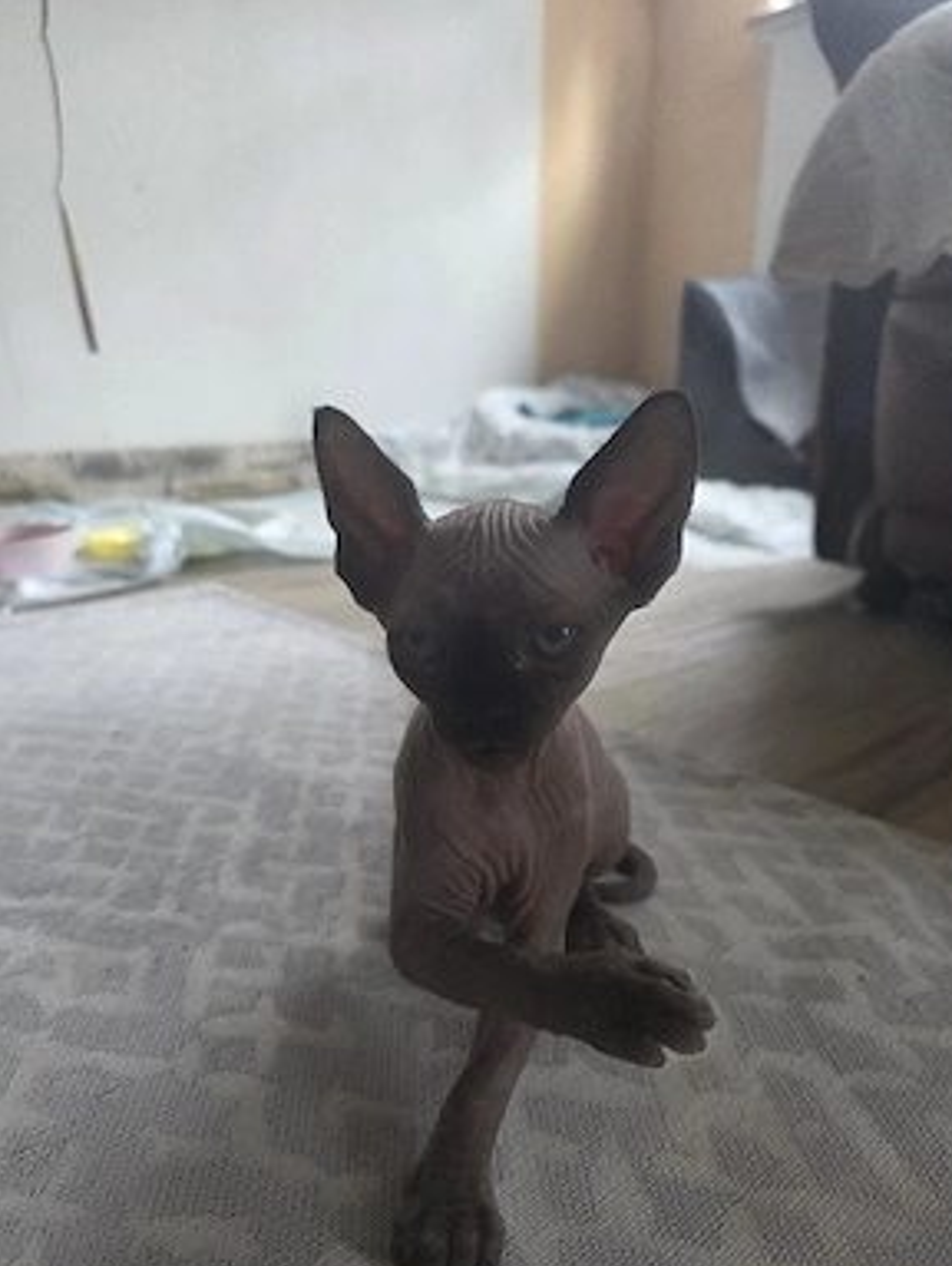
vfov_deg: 71.5
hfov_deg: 56.9
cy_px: 651
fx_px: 879
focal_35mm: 24
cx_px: 493
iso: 250
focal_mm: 6.3
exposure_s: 1/101
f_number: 1.7
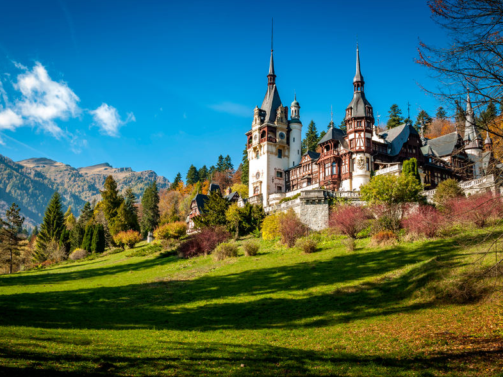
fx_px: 625
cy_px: 189
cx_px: 231
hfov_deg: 43.8
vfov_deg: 33.6
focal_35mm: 43
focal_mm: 26
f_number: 11
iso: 100
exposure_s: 1/50
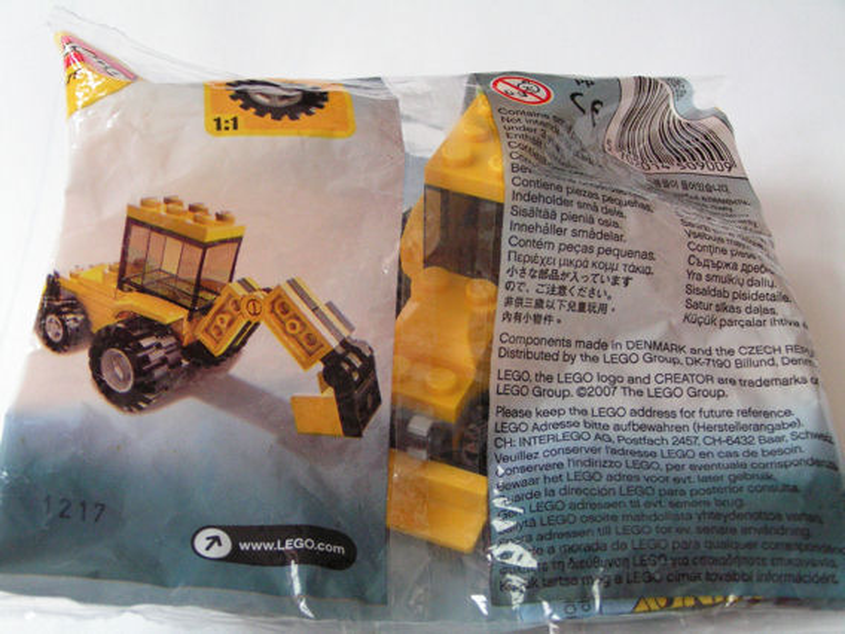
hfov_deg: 29.0
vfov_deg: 21.9
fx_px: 1636
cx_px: 422
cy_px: 317
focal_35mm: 67
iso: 200
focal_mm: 11.1
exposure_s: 1/60
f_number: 3.2
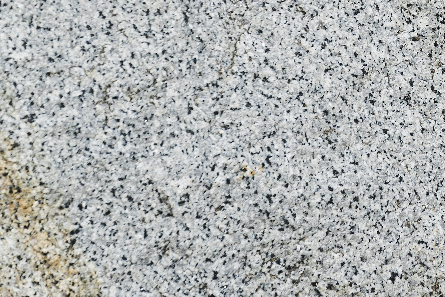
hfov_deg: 3.7
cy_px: -196
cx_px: 688
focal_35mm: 558
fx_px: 6898
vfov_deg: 2.5
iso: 160
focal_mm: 164
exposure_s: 1/400
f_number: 7.1
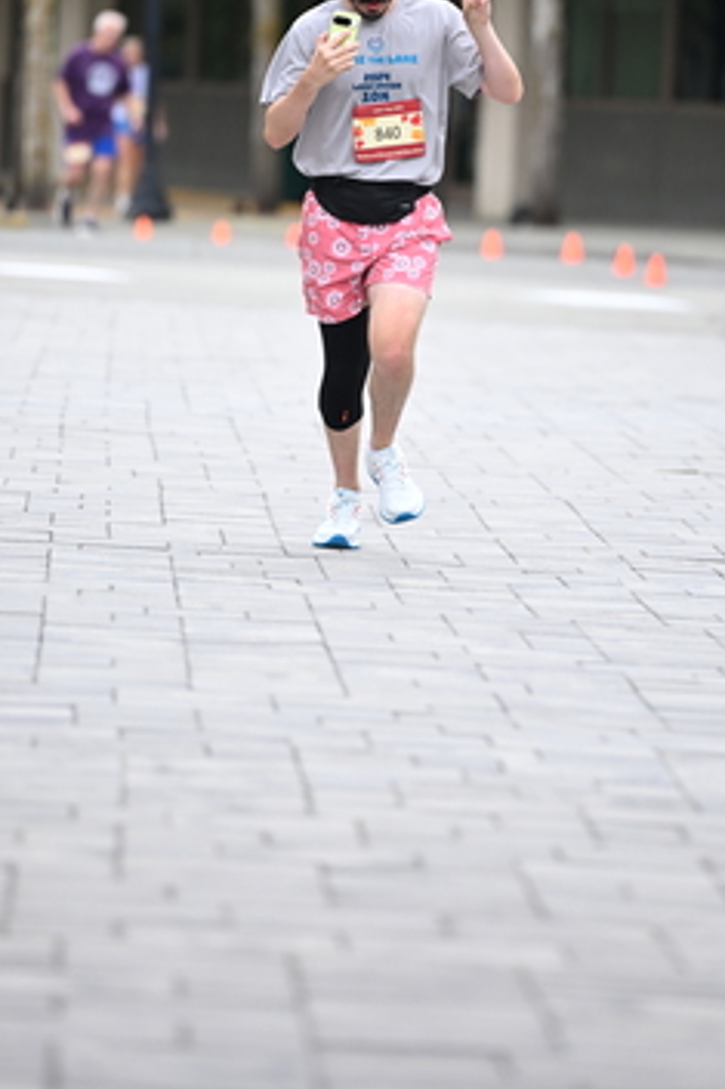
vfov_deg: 6.6
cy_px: 324
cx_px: 369
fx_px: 9434
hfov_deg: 4.4
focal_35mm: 312
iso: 800
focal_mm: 200
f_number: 2.8
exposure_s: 1/2000
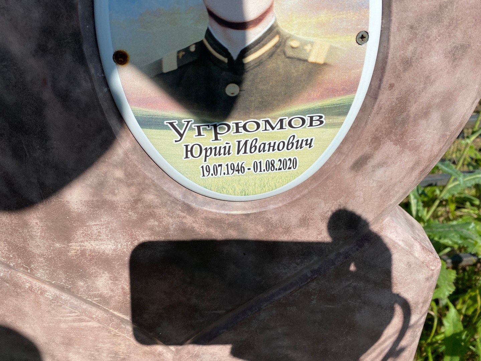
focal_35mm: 26
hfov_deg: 67.3
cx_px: 240
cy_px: 180
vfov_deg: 53.1
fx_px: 361
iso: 32
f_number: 1.8
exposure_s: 1/4115
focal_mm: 4.25
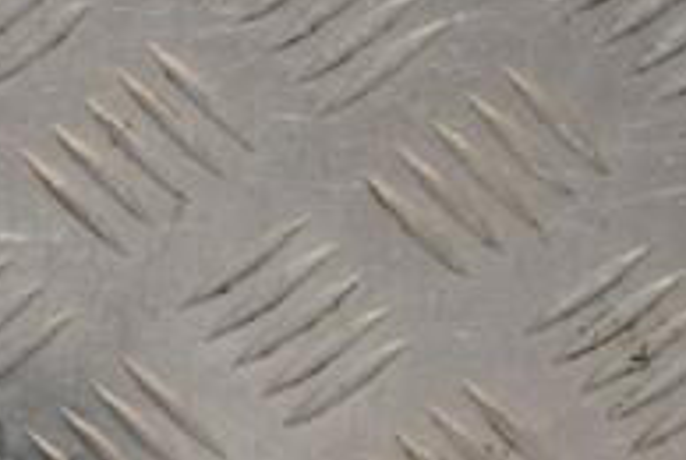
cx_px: -269
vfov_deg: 4.3
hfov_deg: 6.3
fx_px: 6183
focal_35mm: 324
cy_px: 379
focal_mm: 70
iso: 800
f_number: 7.1
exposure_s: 1/200
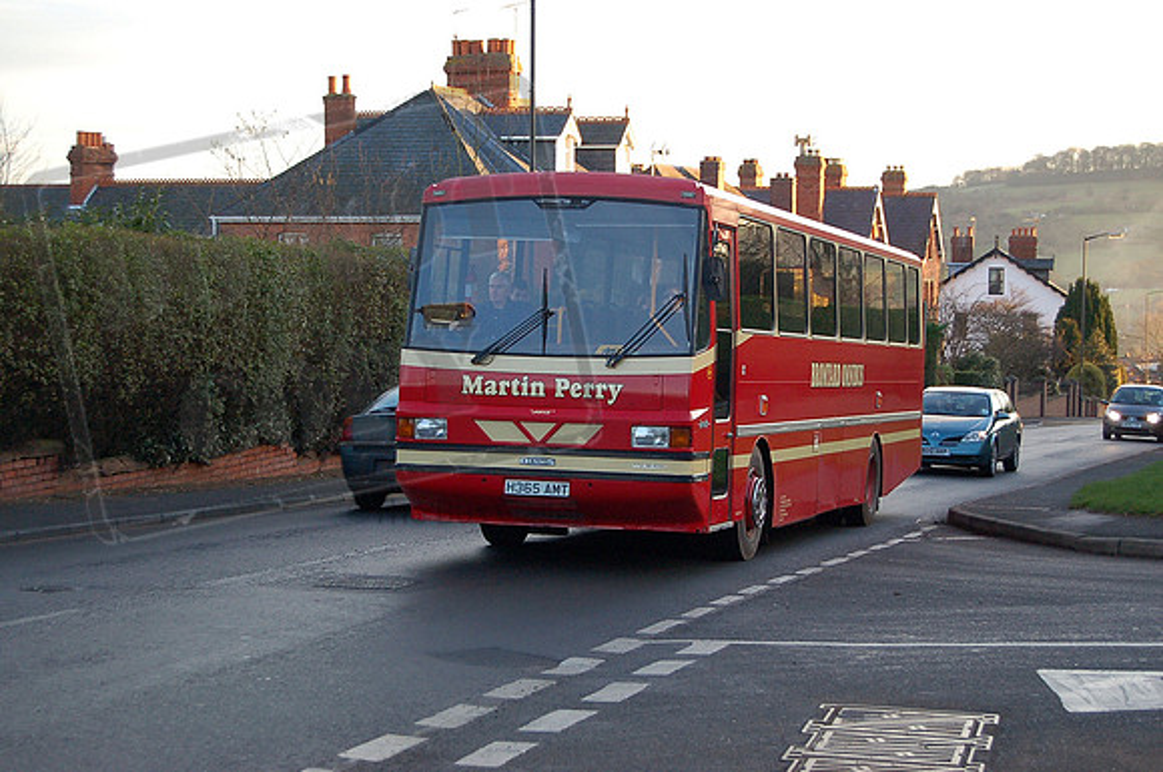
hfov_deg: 29.3
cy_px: 386
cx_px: 582
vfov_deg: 19.7
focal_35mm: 69
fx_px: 2226
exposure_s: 1/250
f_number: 5.3
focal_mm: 46
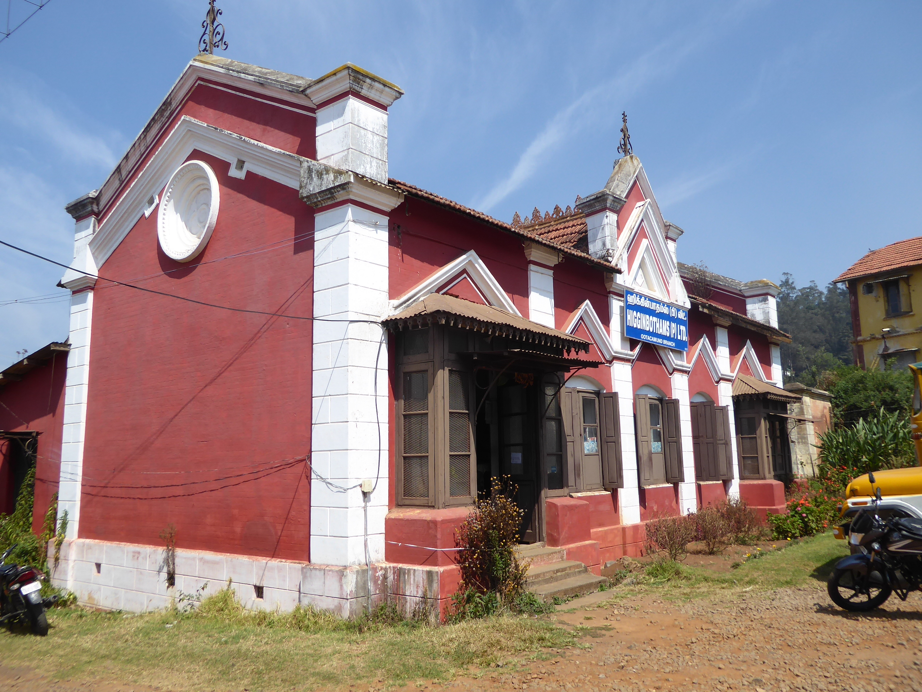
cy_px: 346
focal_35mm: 29
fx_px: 772
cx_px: 461
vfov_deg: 48.2
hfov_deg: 61.7
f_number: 3.5
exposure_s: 1/800
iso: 80
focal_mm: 5
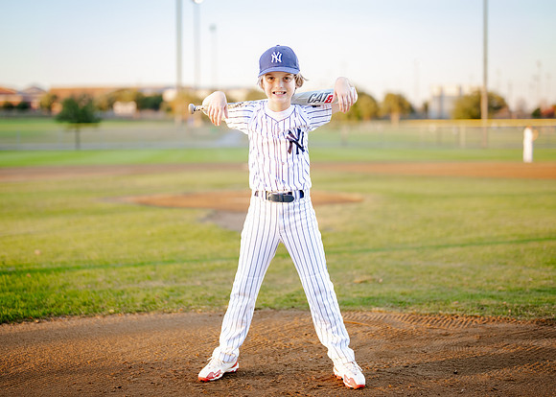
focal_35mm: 60
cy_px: 174
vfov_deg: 23.7
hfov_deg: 32.8
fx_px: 944
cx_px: 265
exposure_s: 1/1250
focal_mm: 50
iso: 250
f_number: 1.2
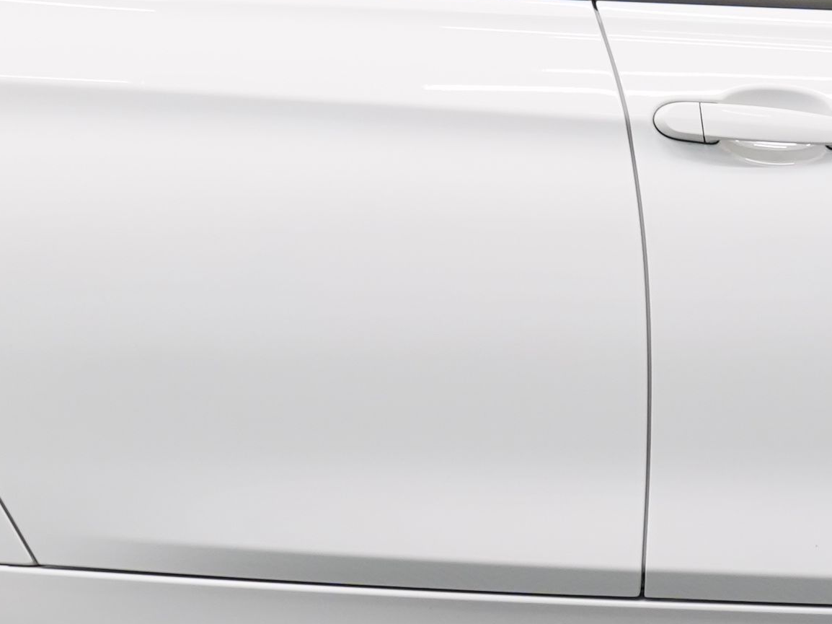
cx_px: 785
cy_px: 152
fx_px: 5767
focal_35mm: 240
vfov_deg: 6.2
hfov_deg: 8.2
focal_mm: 48
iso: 400
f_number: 5
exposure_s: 1/30
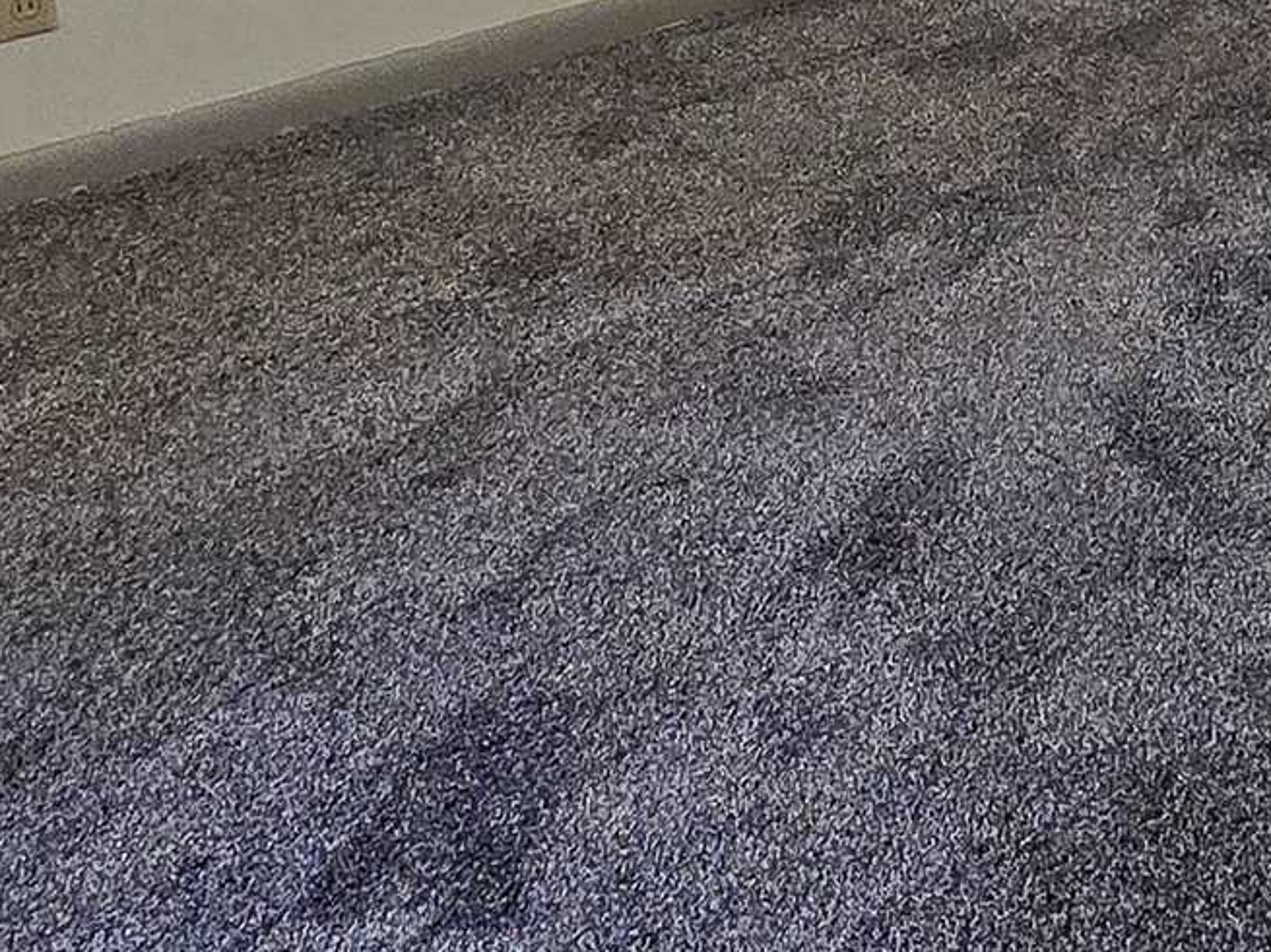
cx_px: 1360
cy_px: -562
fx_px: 2239
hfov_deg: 29.0
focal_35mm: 61
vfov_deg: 20.0
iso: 250
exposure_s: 1/60
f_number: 2.2
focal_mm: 2.2
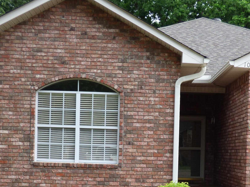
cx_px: 144
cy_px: 170
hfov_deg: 30.7
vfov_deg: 22.7
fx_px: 455
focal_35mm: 63
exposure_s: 1/500
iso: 100
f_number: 3.4
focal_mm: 5.78
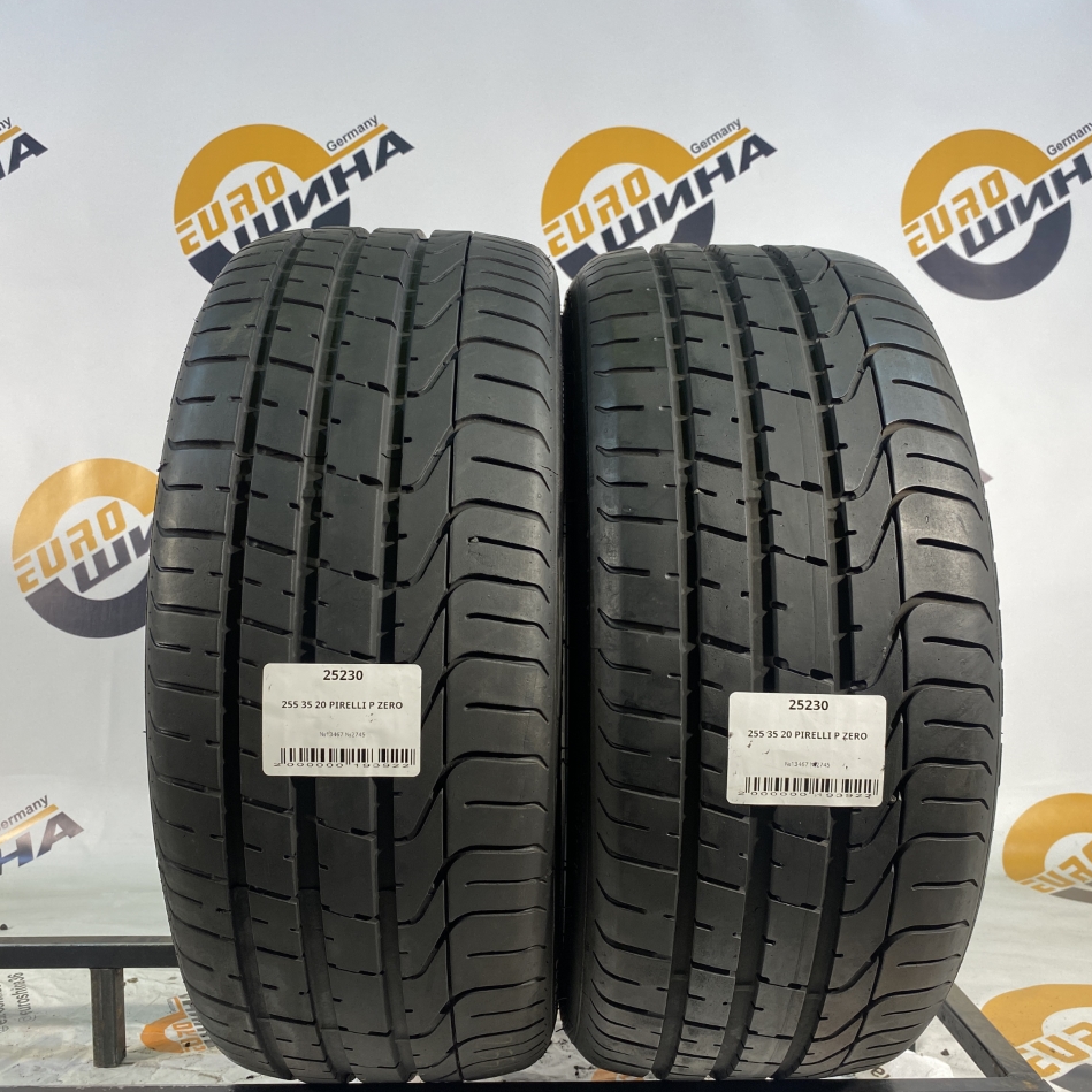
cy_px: 544
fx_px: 1106
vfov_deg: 52.5
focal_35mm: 31
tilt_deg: +0.6
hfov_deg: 52.5
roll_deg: +0.6
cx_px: 562
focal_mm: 4.25
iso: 64
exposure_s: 1/100
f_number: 1.8
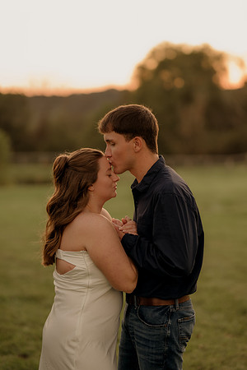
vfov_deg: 23.9
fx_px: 875
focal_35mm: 85
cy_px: 185
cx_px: 124
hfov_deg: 16.1
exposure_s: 1/80
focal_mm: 85
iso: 100
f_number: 1.8
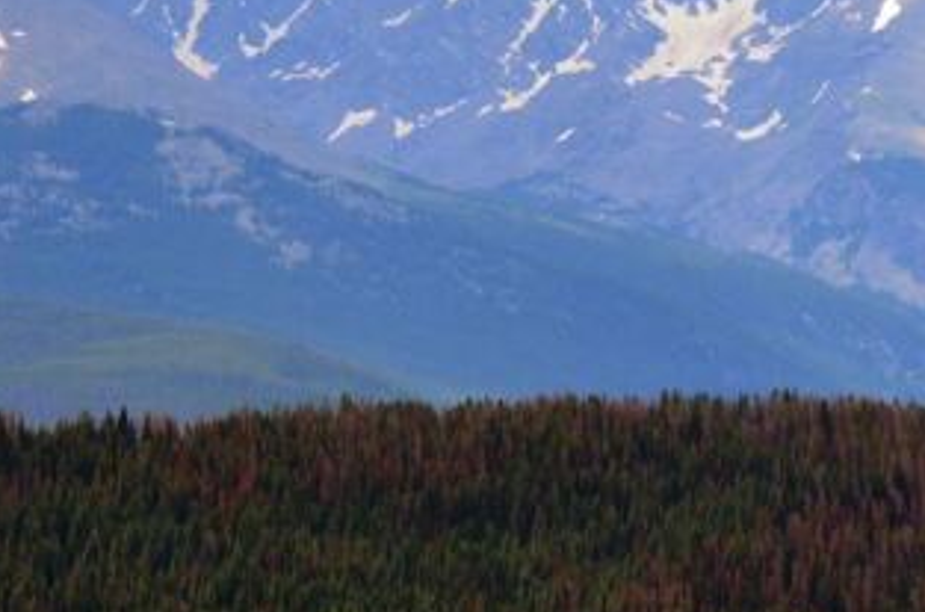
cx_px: 553
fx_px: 10226
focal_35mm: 399
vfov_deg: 3.4
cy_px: 137
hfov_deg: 5.2
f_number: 11
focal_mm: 130
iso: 100
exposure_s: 1/160
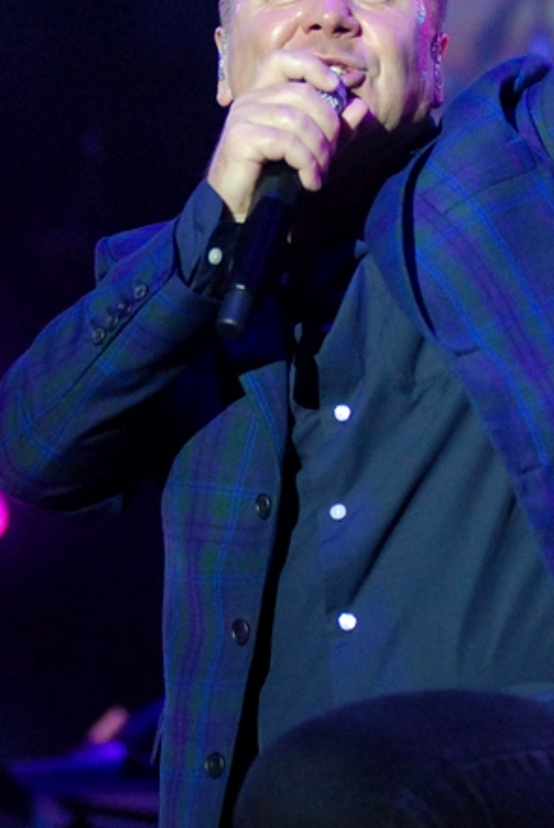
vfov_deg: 10.5
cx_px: 263
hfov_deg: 7.0
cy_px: 216
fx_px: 4513
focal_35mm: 196
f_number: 2.8
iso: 1600
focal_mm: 80
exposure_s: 1/250
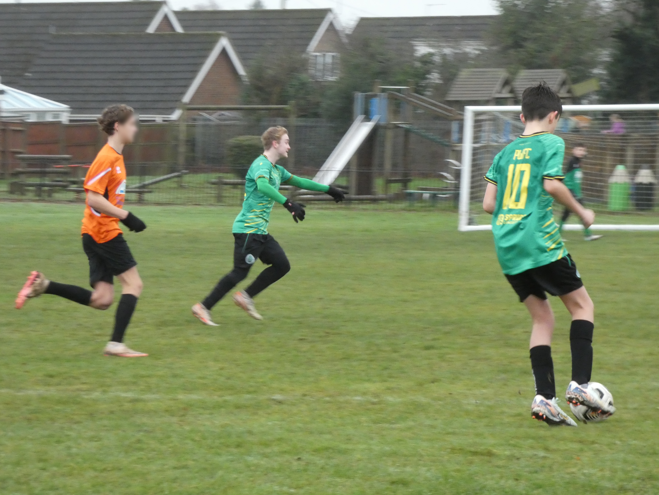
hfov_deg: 10.2
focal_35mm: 194
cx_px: 330
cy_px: 248
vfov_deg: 7.7
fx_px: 3693
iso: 800
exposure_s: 1/125
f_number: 5.5
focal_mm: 34.8
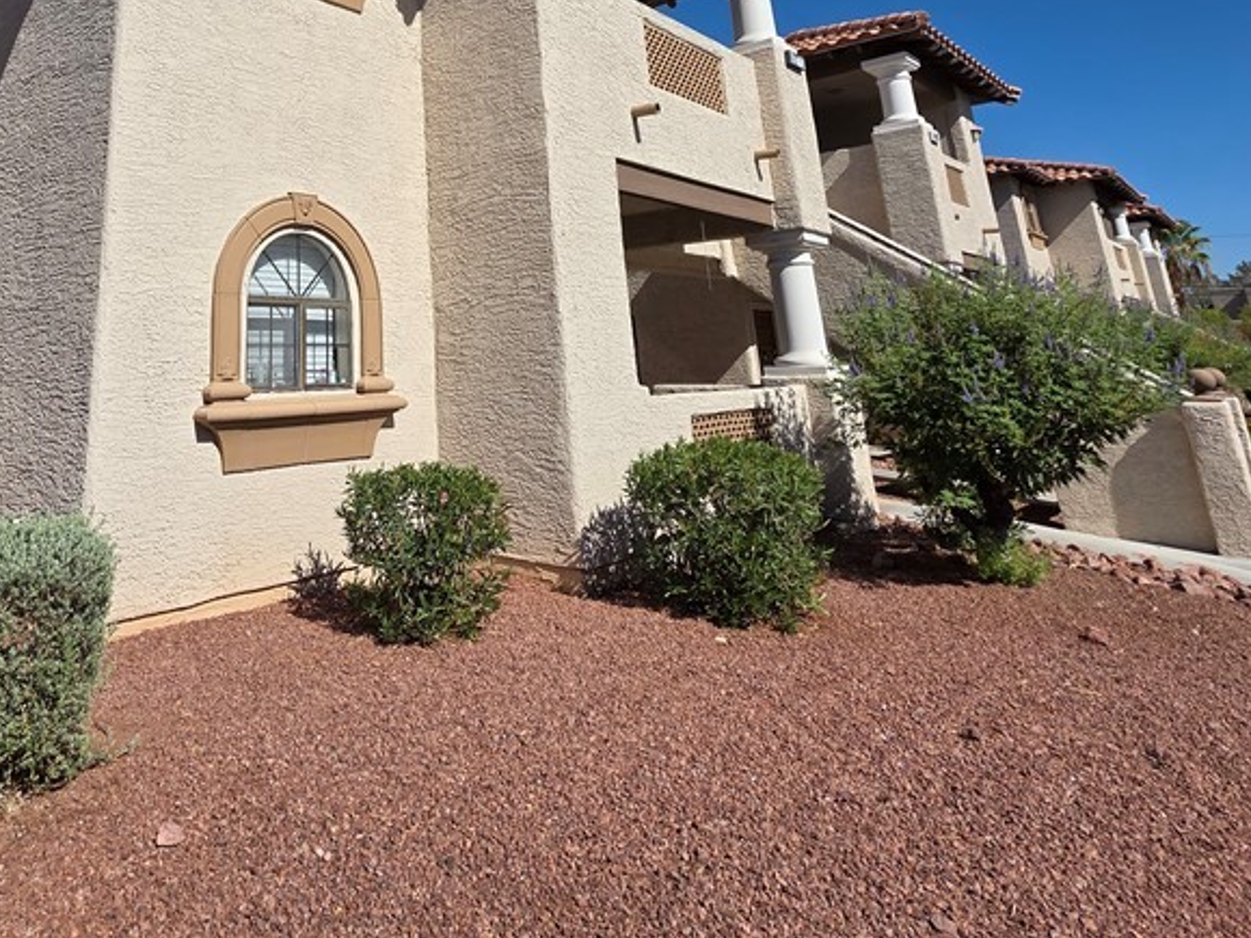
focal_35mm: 23
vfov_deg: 52.4
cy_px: 110
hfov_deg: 71.0
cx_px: 382
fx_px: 831
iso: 40
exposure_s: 1/3758
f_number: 1.9
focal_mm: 2.2
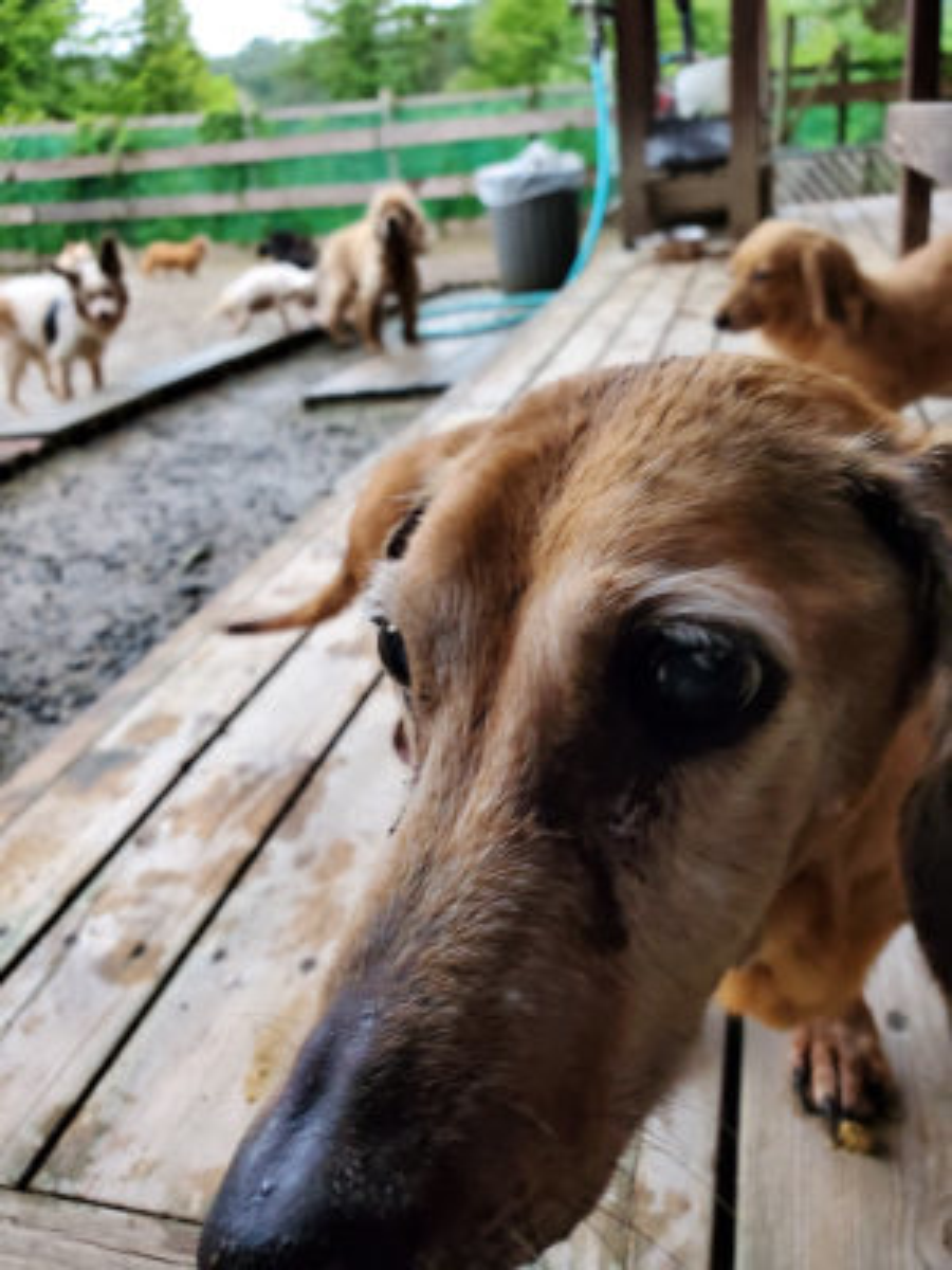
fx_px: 953
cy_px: 635
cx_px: 476
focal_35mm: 26
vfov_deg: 67.3
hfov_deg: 53.1
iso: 200
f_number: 2.4
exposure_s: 1/100
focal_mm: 4.3
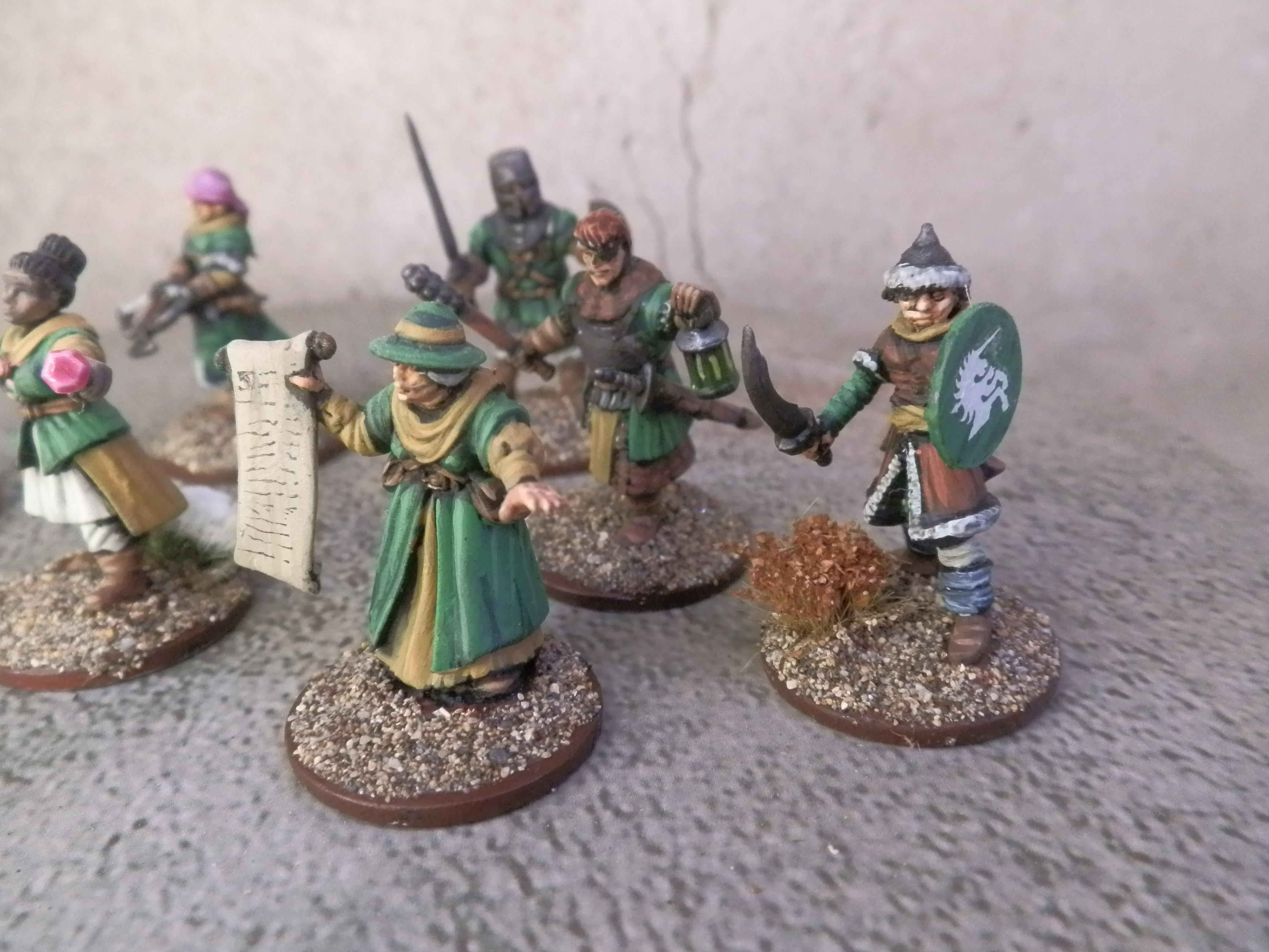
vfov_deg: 48.2
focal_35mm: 29
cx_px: 632
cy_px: 462
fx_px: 1063
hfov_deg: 61.7
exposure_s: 1/80
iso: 400
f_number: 3.1
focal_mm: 5
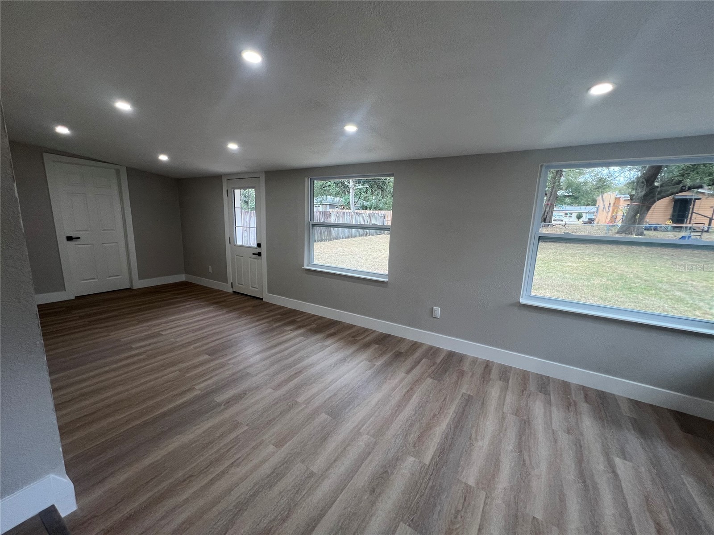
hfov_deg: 106.2
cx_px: 357
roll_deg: -2.2
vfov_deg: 89.9
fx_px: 268
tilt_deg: -10.3
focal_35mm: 13
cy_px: 268
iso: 80
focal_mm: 1.57
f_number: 1.8
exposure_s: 1/120
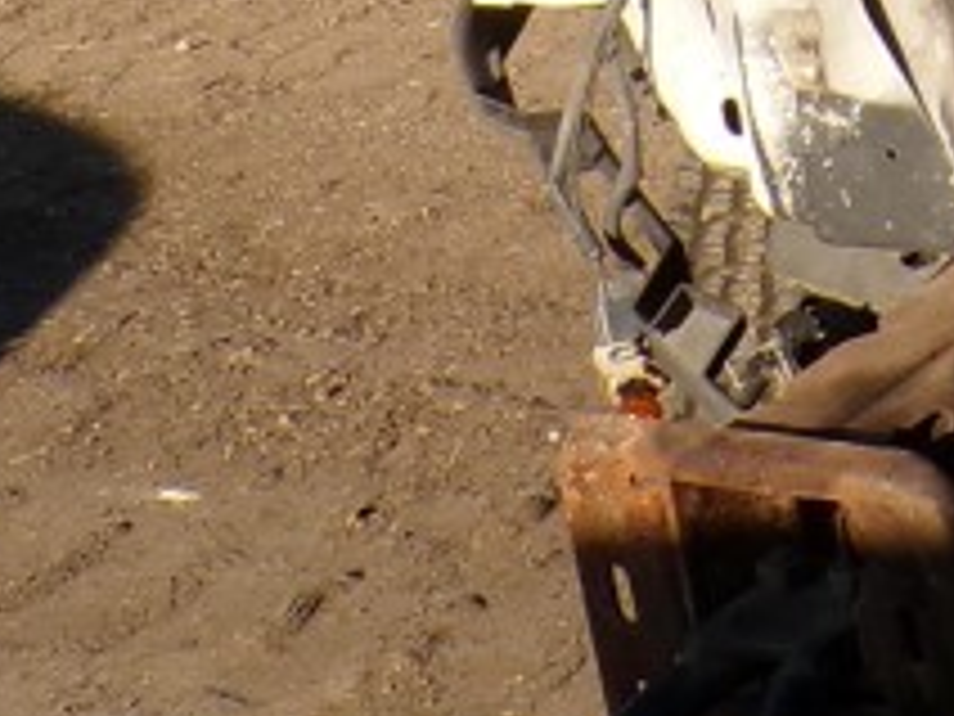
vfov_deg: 9.7
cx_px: 1944
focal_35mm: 145
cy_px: -585
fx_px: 3996
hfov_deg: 12.0
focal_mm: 4.3
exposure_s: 1/480
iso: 100
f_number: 4.4
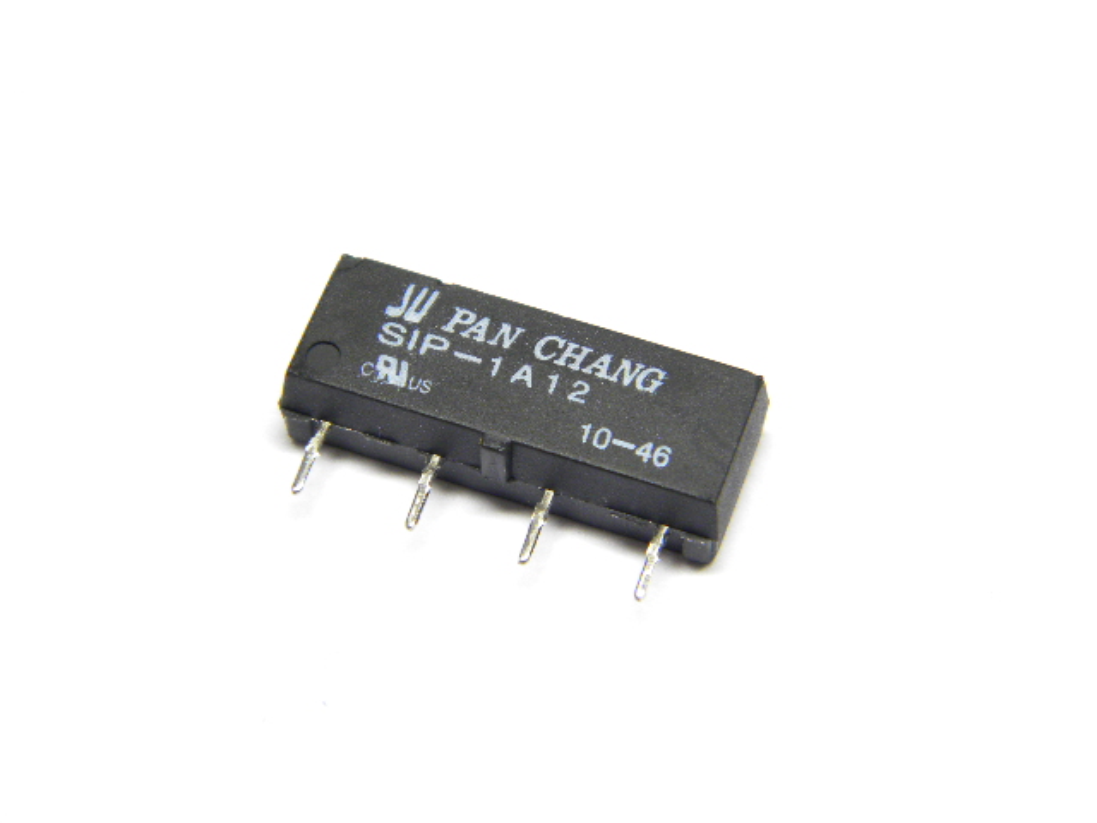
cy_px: 412
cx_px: 548
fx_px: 2630
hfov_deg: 23.6
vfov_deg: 17.8
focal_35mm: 83
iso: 174
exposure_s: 1/60
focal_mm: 15.1
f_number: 4.5
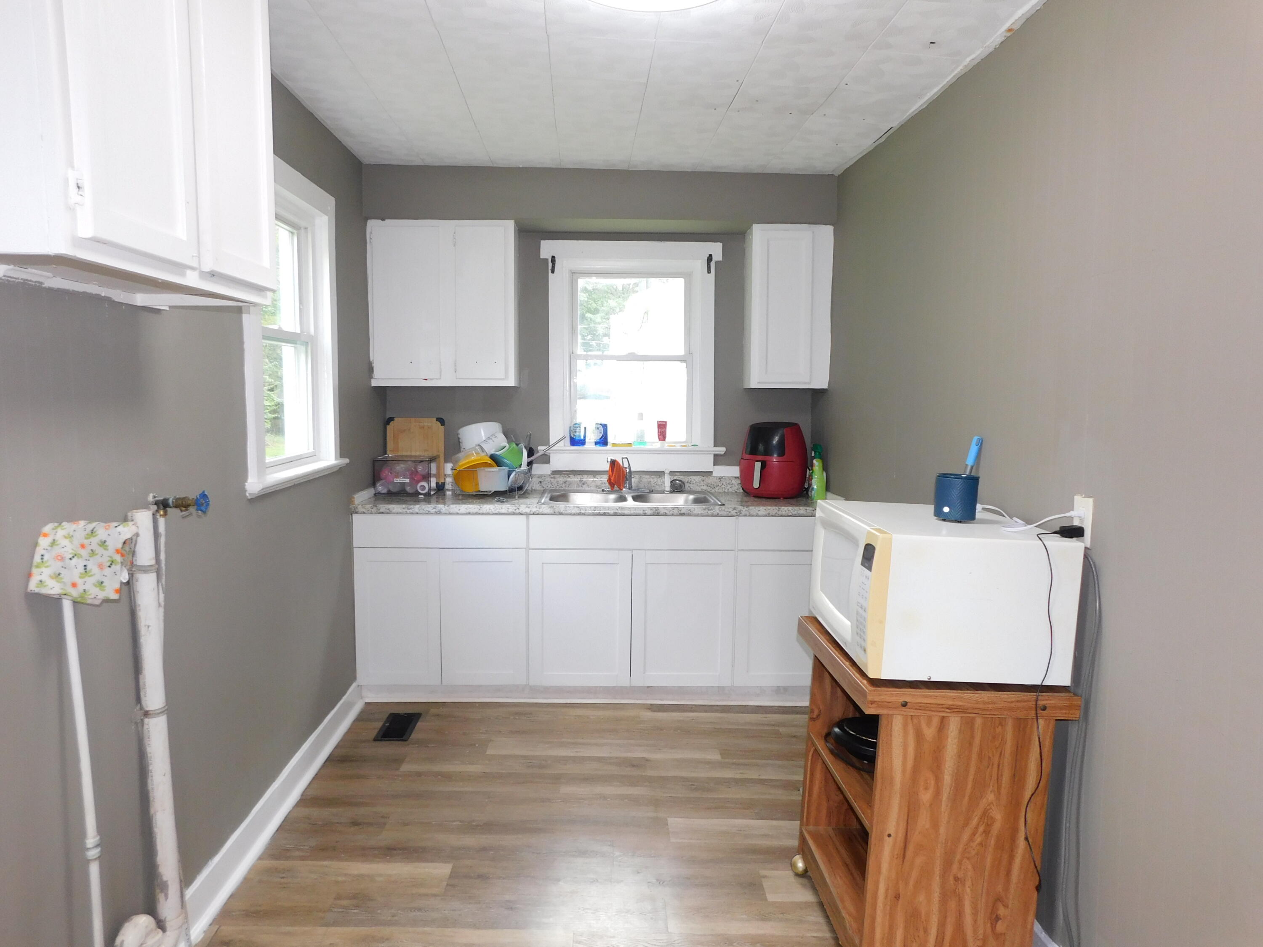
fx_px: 839
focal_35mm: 23
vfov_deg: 58.9
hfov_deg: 73.9
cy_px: 474
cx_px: 632
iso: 160
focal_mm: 4
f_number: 3
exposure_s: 1/30
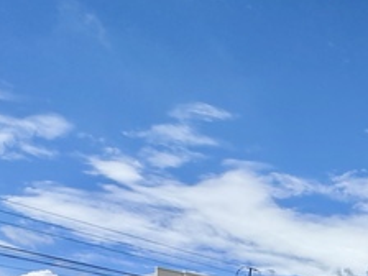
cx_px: 513
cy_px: 398
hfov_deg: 28.7
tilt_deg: -0.7
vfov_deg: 23.9
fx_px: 532
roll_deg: +0.2
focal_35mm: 50
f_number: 2.2
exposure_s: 1/3247
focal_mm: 2.22
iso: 50
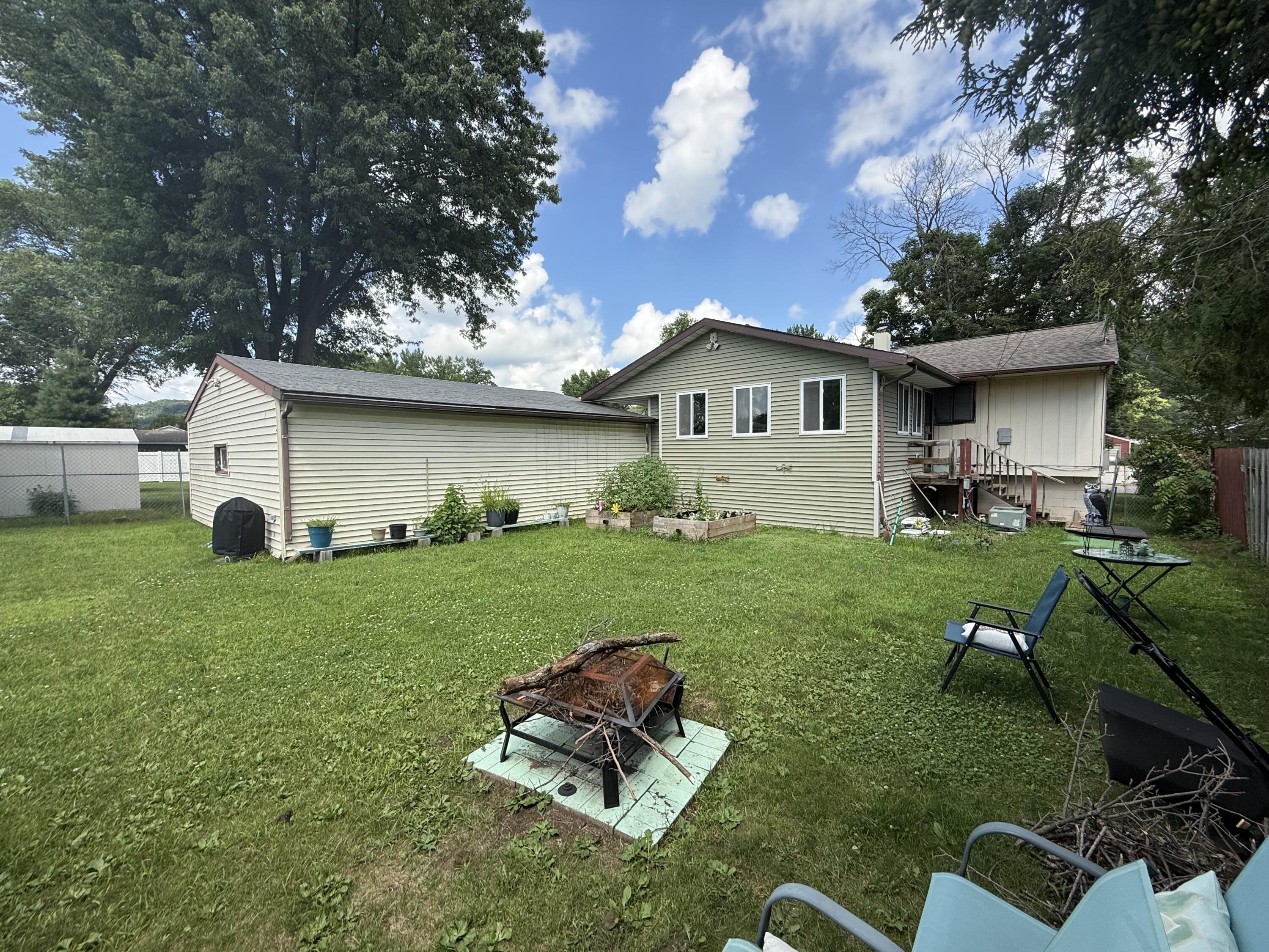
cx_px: 634
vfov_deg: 85.7
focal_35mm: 14
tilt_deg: -3.2
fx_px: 513
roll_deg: +0.6
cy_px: 476
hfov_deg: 102.1
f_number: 2.2
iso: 50
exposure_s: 1/1235
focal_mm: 2.22
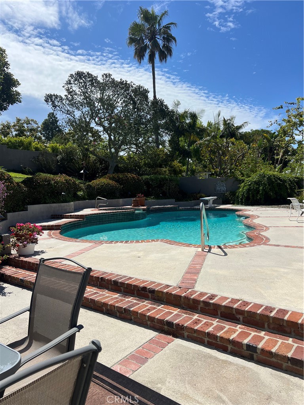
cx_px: 152
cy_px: 202
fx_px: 304
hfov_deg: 53.1
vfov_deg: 67.3
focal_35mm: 26
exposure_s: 1/6993
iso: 50
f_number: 1.5
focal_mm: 5.7
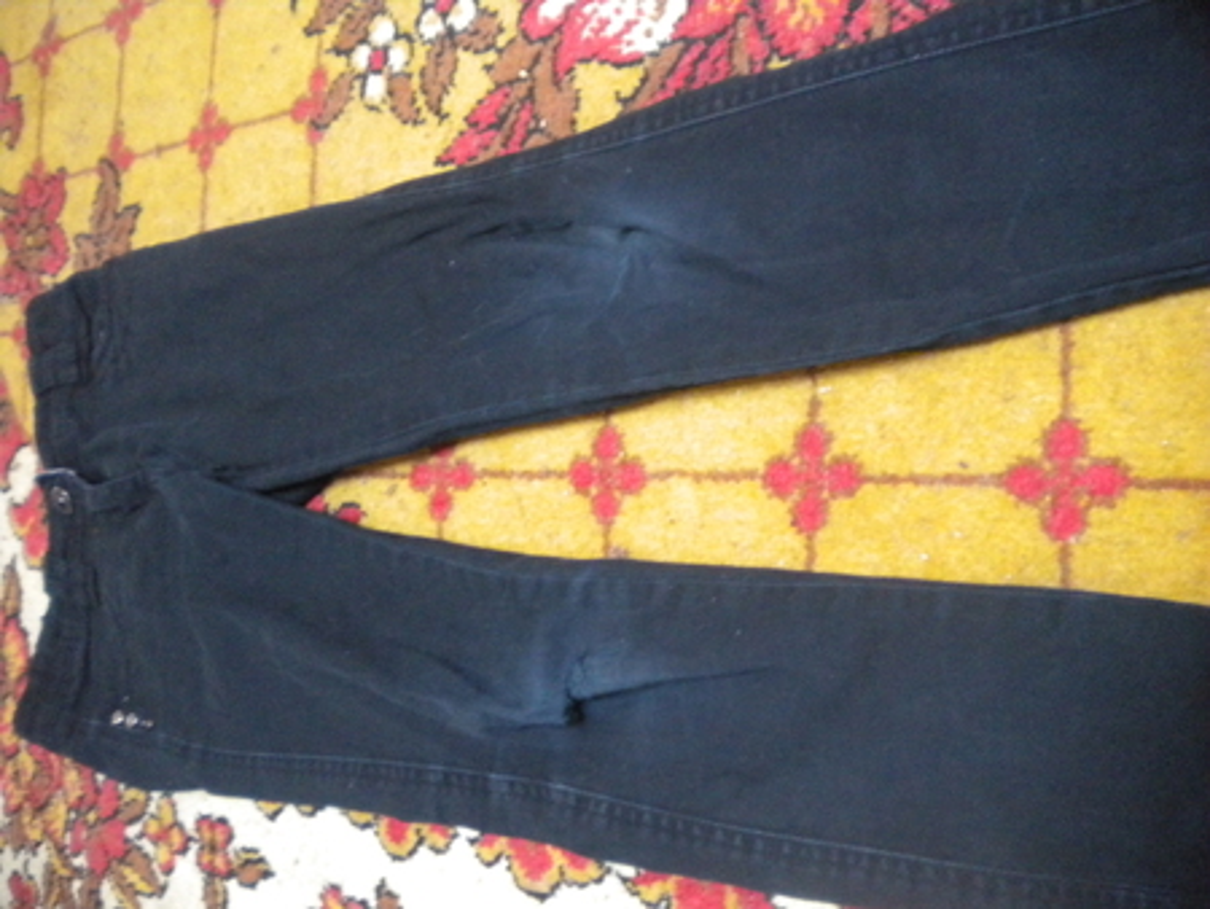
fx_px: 1224
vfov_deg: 40.7
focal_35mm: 35
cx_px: 605
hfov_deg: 52.6
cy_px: 454
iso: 800
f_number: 3.1
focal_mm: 6.3
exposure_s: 1/7.3
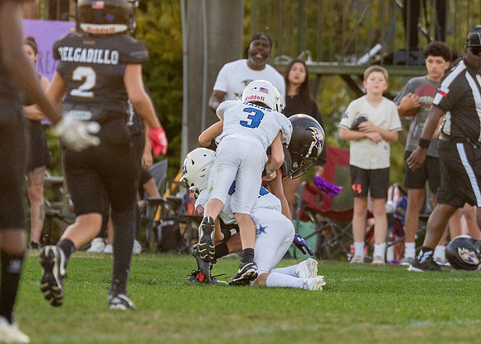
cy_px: 180
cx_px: 320
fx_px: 7220
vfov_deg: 2.7
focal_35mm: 529
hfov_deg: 3.8
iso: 1250
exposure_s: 1/1250
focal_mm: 200
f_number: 2.8
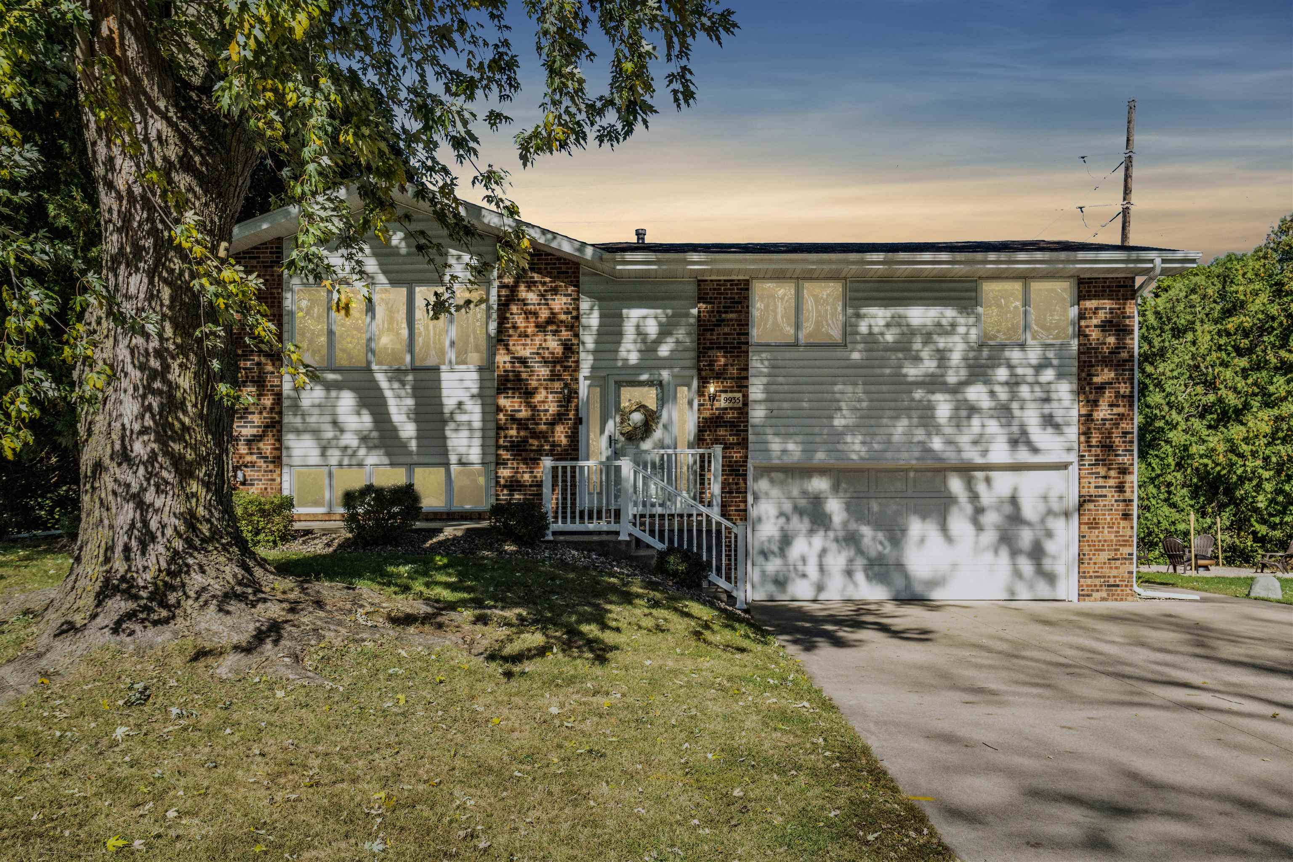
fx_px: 970
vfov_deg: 47.9
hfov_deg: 67.4
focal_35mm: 27
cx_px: 646
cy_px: 431
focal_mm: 27
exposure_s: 1/1250
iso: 800
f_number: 10
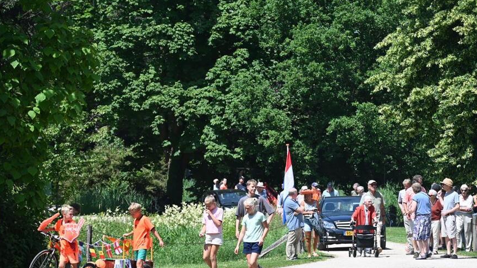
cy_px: 178
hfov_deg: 12.7
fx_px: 2138
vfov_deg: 7.2
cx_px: 251
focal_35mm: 169
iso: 100
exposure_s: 1/320
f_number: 6.3
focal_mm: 94
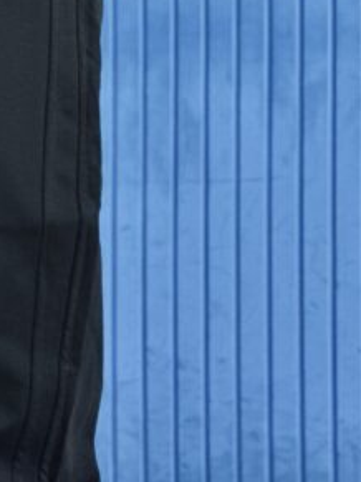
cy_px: 36
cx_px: -116
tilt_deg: -1.3
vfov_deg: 8.0
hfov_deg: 6.0
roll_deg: -0.8
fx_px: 3437
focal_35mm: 247
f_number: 2.8
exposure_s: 1/33
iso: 125
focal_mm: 9
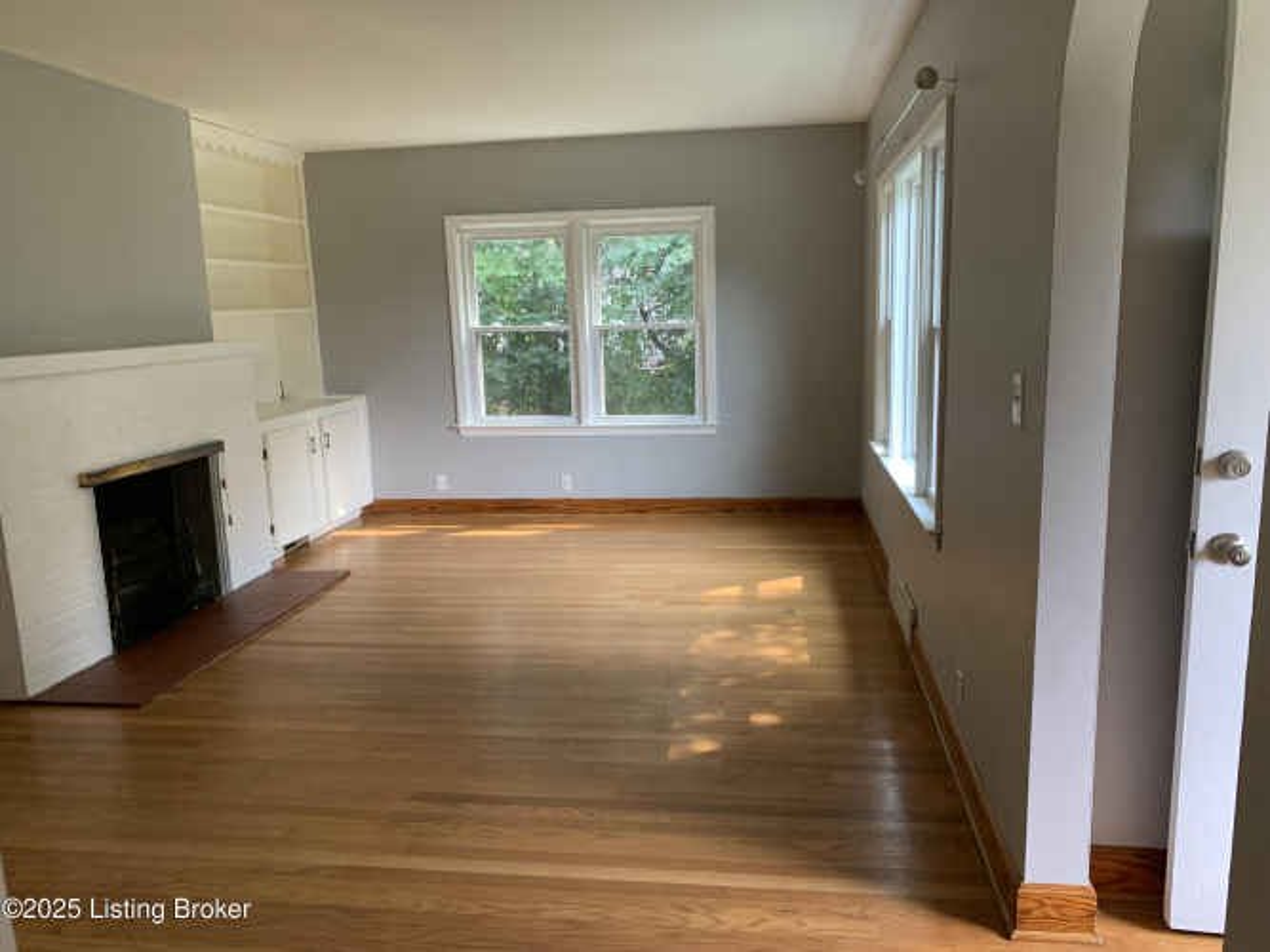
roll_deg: +1.0
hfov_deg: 67.3
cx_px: 635
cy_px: 476
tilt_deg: -10.2
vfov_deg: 53.0
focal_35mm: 26
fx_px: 954
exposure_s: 1/60
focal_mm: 4.25
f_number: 1.8
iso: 80
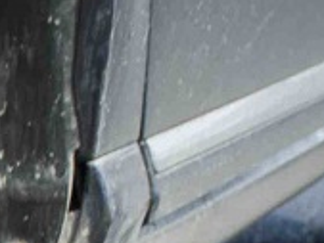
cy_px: 730
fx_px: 2632
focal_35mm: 281
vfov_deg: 5.0
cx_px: -487
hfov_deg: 6.6
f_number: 8
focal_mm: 22
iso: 160
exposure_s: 1/60
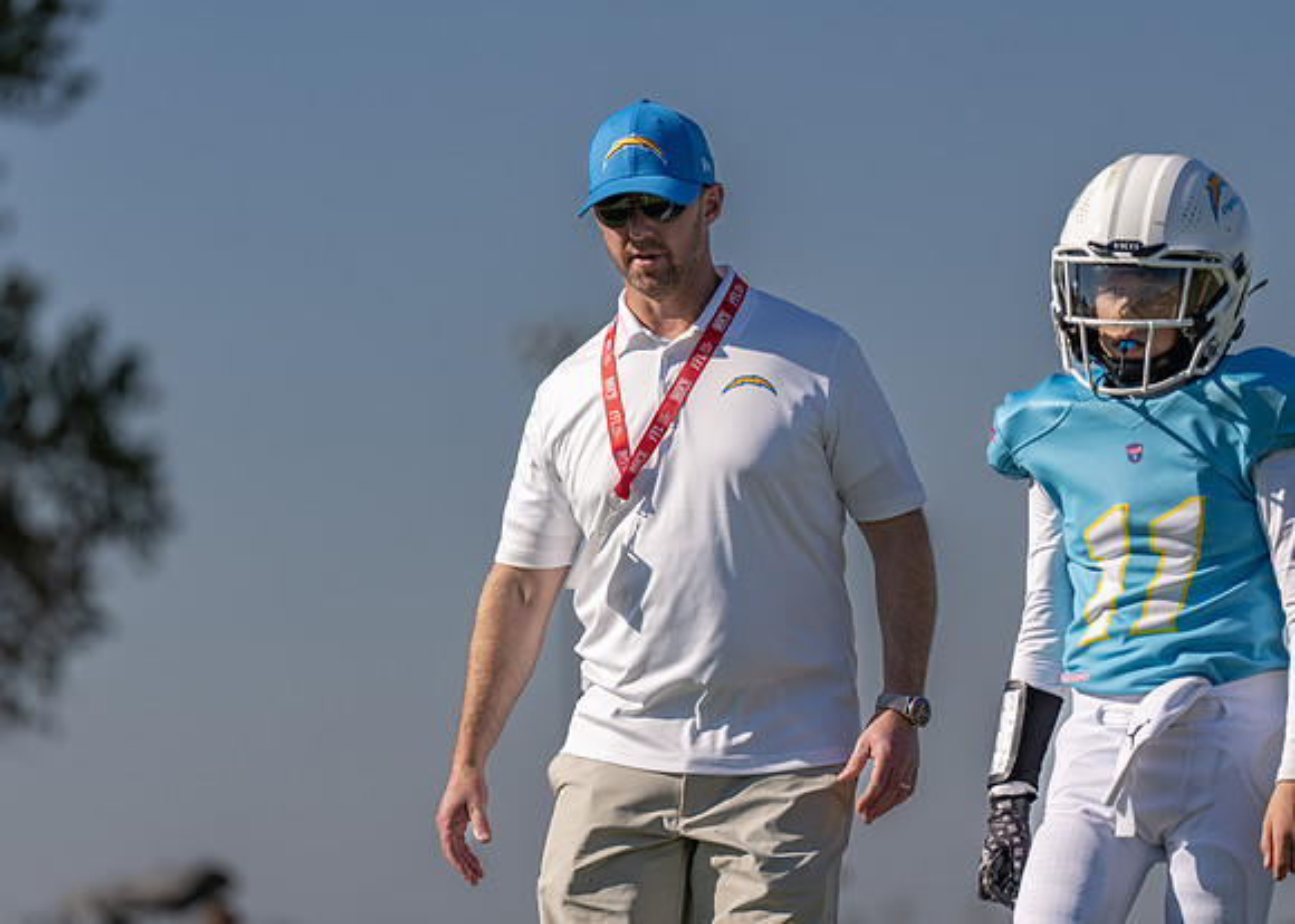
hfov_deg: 8.8
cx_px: 640
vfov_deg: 6.3
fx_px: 8390
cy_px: 426
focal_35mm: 228
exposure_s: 1/4000
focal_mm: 200
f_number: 3.2
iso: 100
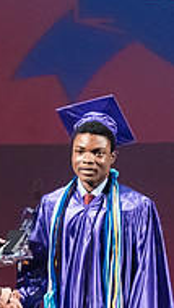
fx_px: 3393
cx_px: 74
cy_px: 251
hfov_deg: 2.9
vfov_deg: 5.2
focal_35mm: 414
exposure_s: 1/320
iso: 4000
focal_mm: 92
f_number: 2.8
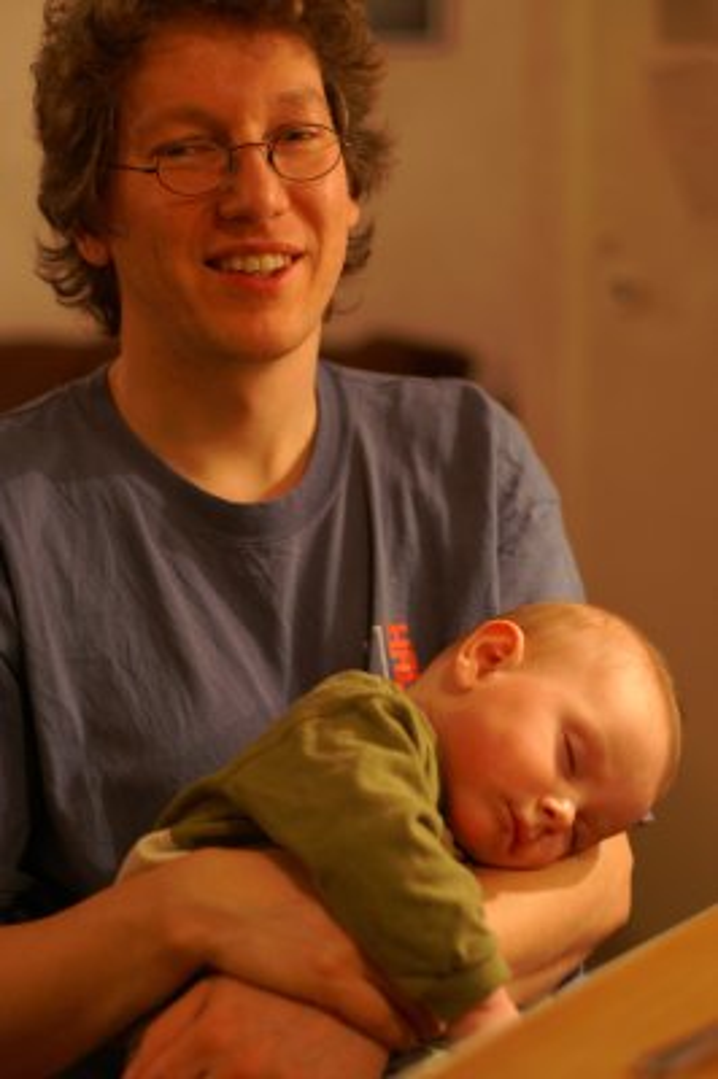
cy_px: 540
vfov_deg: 27.0
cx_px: 359
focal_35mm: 75
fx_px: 2247
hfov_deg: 18.2
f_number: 2
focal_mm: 50
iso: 400
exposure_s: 1/20
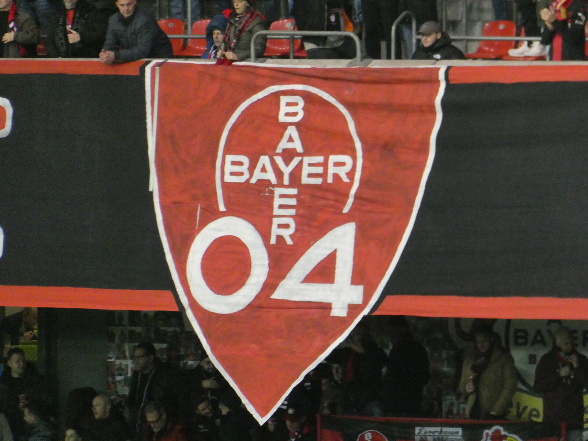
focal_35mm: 678
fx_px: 11517
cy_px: 220
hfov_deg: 2.9
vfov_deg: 2.2
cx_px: 294
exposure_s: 1/80
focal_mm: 121.5
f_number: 6.3
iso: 1600
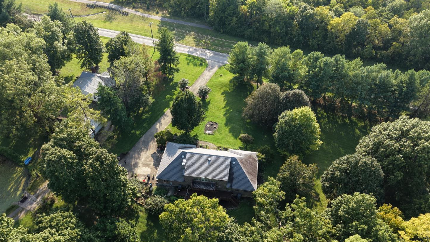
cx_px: 209
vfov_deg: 42.5
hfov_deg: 69.9
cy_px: 154
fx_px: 308
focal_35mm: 27
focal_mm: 8.67
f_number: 1.8
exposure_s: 1/800
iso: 120
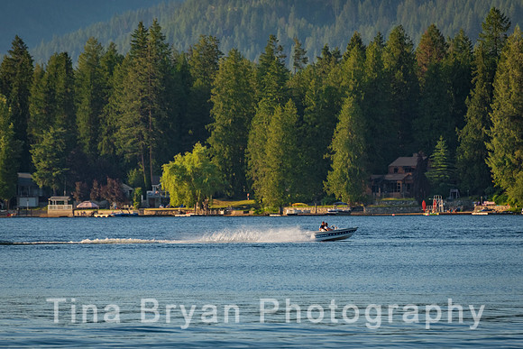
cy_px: 206
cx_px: 301
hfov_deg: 5.6
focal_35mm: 370
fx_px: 5376
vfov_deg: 3.7
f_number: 5.6
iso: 400
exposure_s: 1/1250
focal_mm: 300
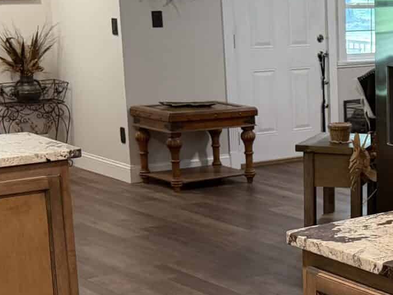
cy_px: 205
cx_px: 471
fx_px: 1022
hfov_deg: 20.4
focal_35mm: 90
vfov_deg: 16.4
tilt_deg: -12.4
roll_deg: +0.5
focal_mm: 6.76
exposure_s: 1/60
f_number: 1.78
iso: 250
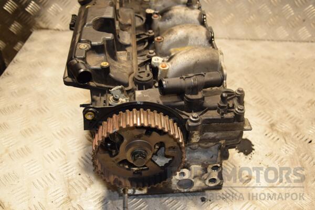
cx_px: 158
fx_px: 394
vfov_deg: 29.9
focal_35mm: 45
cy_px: 105
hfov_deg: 43.6
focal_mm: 30
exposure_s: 1/160
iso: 800
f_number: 5
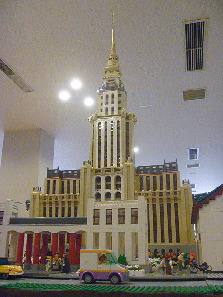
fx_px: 301
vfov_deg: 52.6
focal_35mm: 35
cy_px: 148
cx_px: 112
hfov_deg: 40.7
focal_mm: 6.3
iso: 800
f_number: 3.5
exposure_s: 1/40
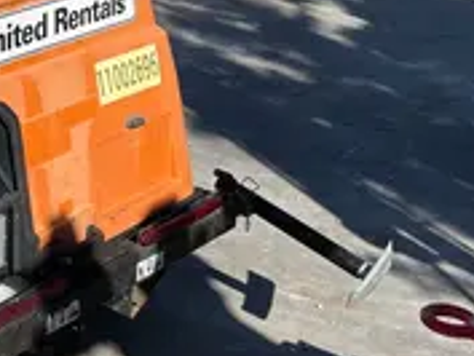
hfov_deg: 22.3
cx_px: -88
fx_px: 1110
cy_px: -90
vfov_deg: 17.3
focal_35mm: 81
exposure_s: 1/4651
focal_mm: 4.2
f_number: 1.6
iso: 32
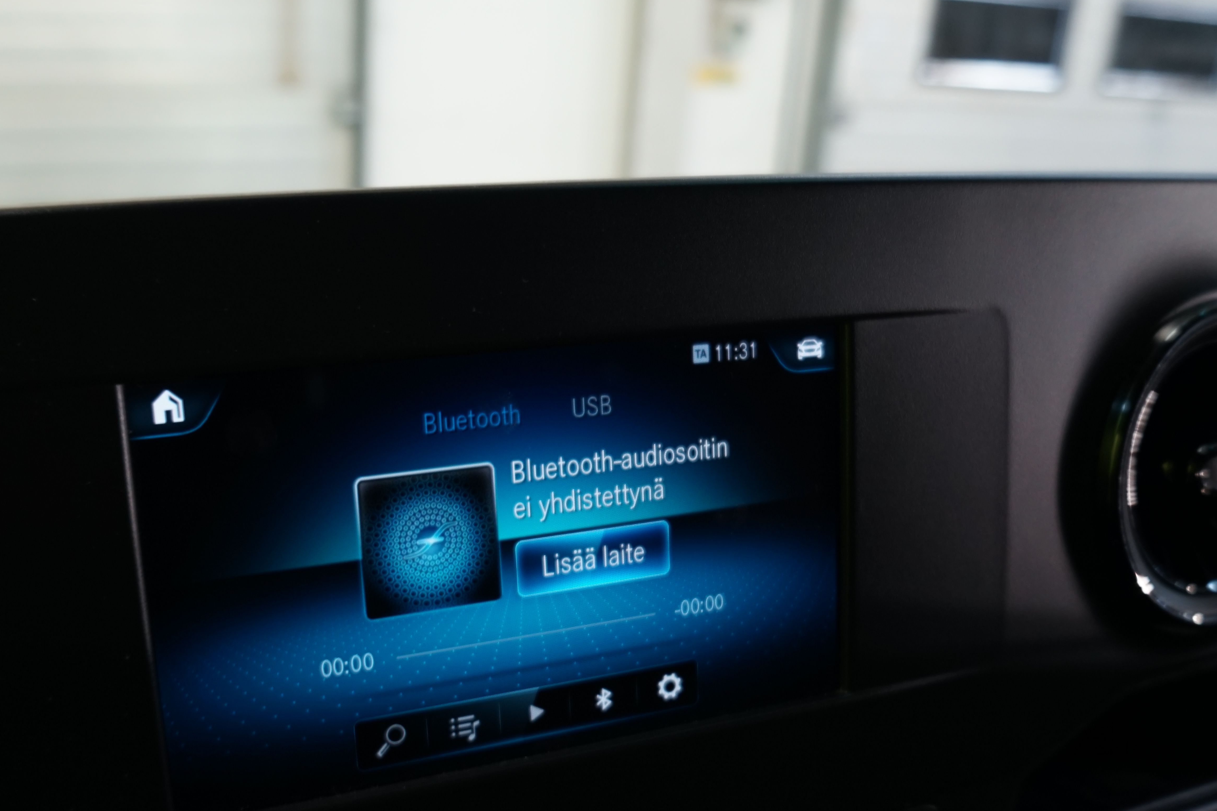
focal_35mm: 44
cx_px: 560
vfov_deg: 30.4
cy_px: 514
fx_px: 1487
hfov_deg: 44.5
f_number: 6.3
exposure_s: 1/15
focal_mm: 34
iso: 640
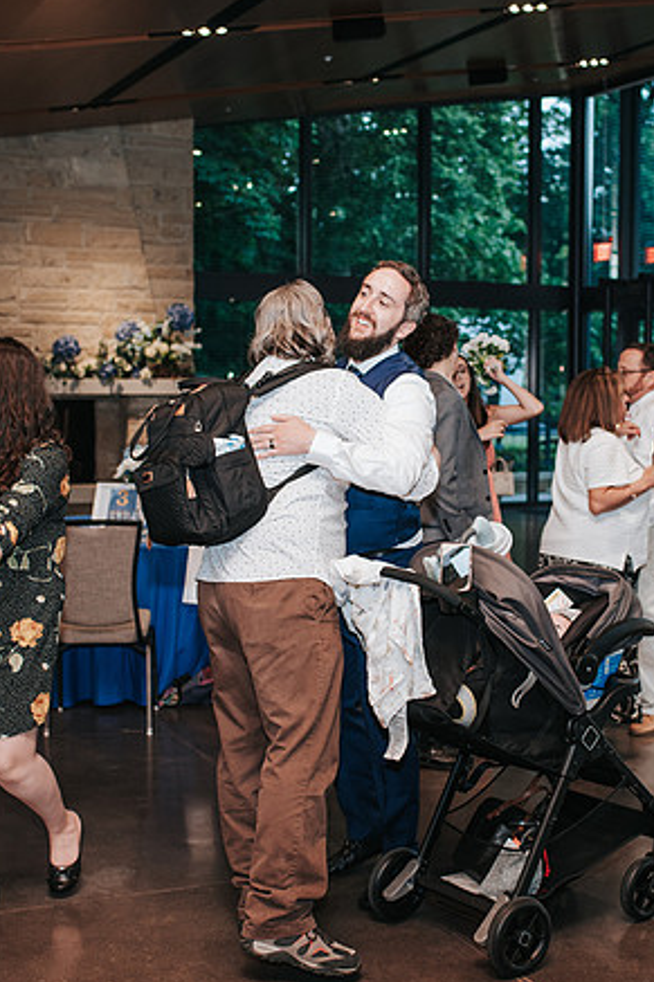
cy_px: 494
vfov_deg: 36.9
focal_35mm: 54
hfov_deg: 25.0
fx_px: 1473
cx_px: 362
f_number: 2.8
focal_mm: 35
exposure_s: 1/160
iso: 1000
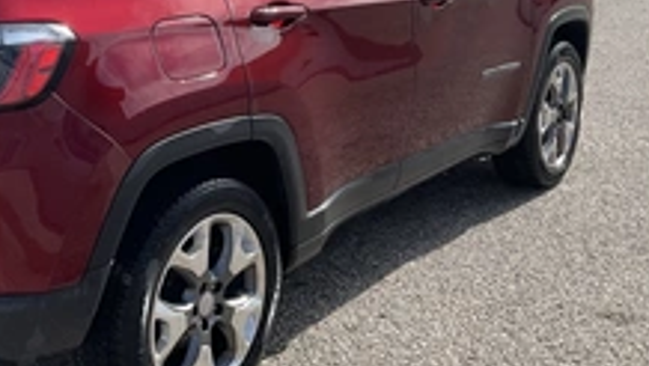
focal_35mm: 58
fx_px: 999
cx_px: 194
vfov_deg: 20.6
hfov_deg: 35.5
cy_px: 98
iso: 25
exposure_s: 1/1055
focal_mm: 3
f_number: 1.8
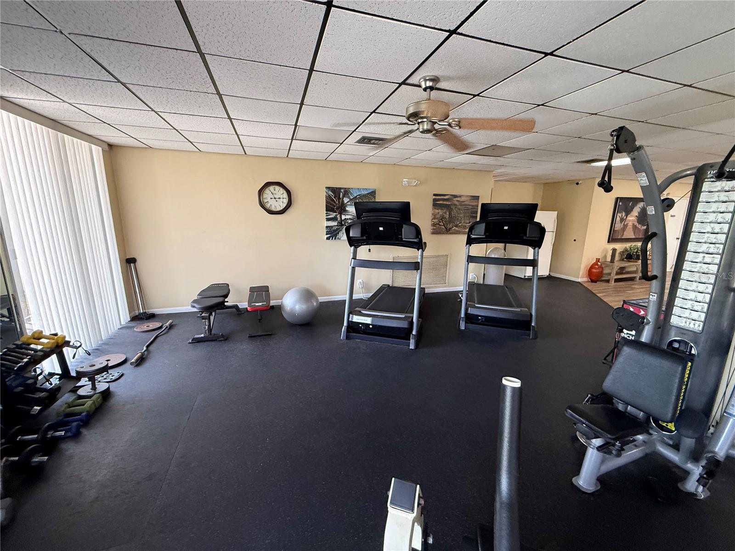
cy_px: 276
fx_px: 297
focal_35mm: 14
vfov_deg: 85.7
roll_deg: +0.1
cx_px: 368
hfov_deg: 102.1
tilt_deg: -11.8
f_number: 2.2
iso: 400
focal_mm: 2.22
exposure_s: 1/60
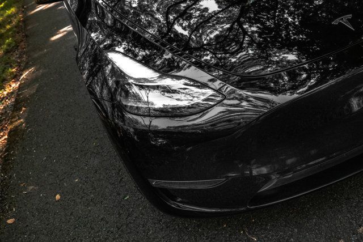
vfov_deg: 35.1
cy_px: 121
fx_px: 383
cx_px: 182
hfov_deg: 50.7
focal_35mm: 38
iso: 1600
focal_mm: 38
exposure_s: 1/320
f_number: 8
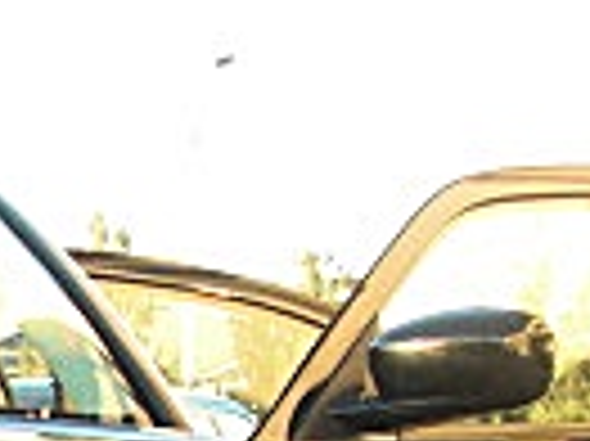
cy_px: 752
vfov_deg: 8.2
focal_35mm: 176
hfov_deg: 10.6
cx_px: -473
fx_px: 2997
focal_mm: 6.3
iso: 100
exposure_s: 1/125
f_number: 2.8
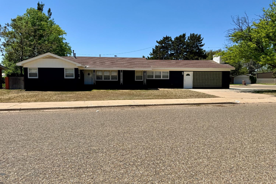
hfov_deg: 71.5
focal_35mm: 25
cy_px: 92
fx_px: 192
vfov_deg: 51.3
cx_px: 138
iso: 80
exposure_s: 1/5814
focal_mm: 6.76
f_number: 1.78
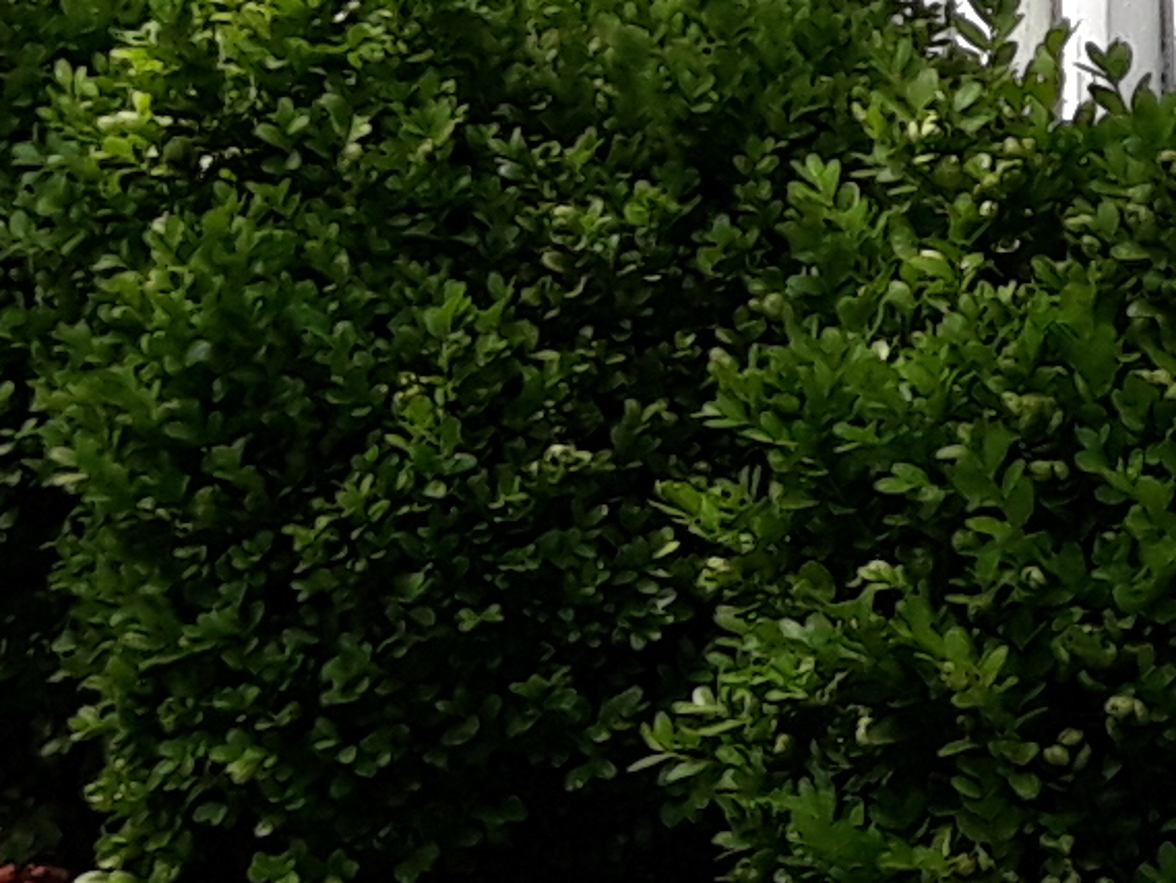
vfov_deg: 7.1
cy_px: -678
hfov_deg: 9.0
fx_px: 6898
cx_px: 2588
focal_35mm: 203
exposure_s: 1/857
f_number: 1.7
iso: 40
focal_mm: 3.7
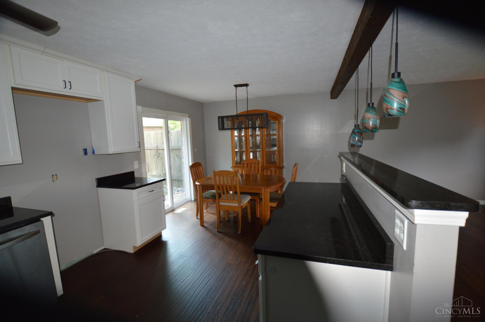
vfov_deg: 77.2
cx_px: 242
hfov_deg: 100.4
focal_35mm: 15
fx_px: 202
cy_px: 161
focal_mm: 10
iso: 500
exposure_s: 1/60
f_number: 3.5
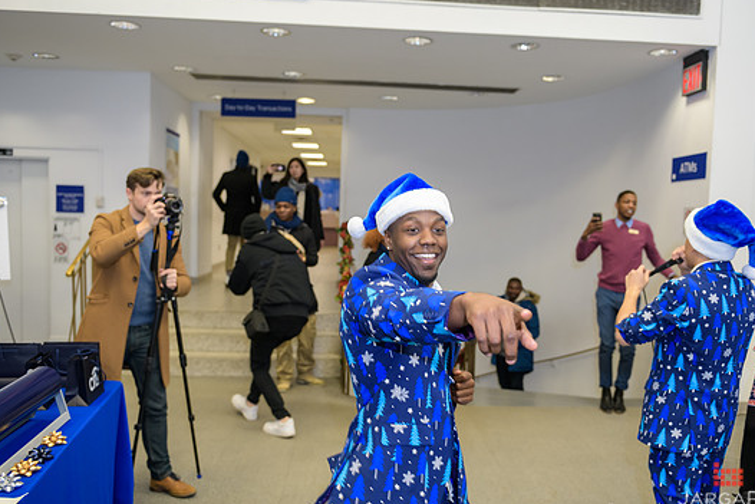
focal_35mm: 32
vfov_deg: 41.1
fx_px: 671
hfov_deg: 58.7
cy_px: 259
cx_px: 399
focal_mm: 29
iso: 1000
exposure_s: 1/125
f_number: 3.2
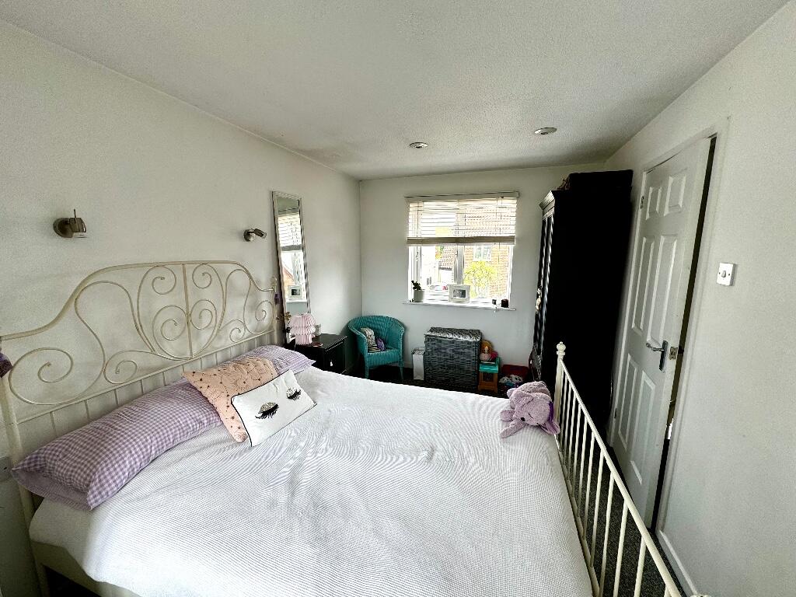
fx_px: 322
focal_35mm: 14
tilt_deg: -9.1
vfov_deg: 85.7
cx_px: 398
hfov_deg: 102.1
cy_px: 298
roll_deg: +0.4
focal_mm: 2.22
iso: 40
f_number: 2.2
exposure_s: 1/99
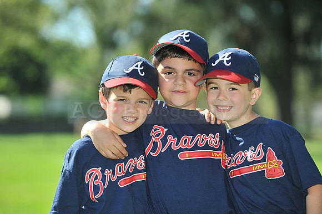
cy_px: 107
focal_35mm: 165
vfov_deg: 8.3
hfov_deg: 12.5
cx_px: 161
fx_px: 1475
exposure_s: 1/800
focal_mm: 165
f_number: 4.5
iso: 200
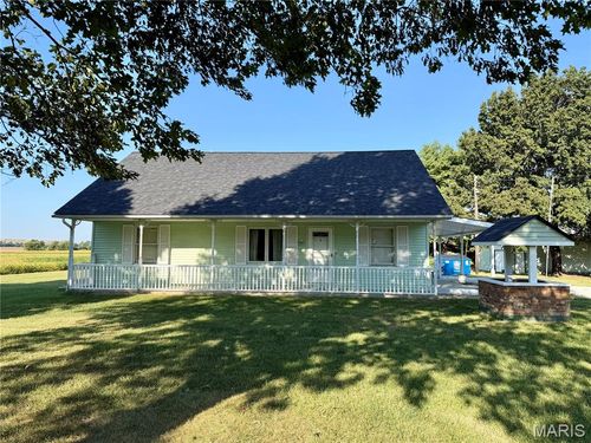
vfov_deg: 56.8
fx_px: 410
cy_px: 222
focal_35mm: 24
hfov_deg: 71.6
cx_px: 296
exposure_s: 1/2053
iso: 80
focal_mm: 6.76
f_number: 1.78
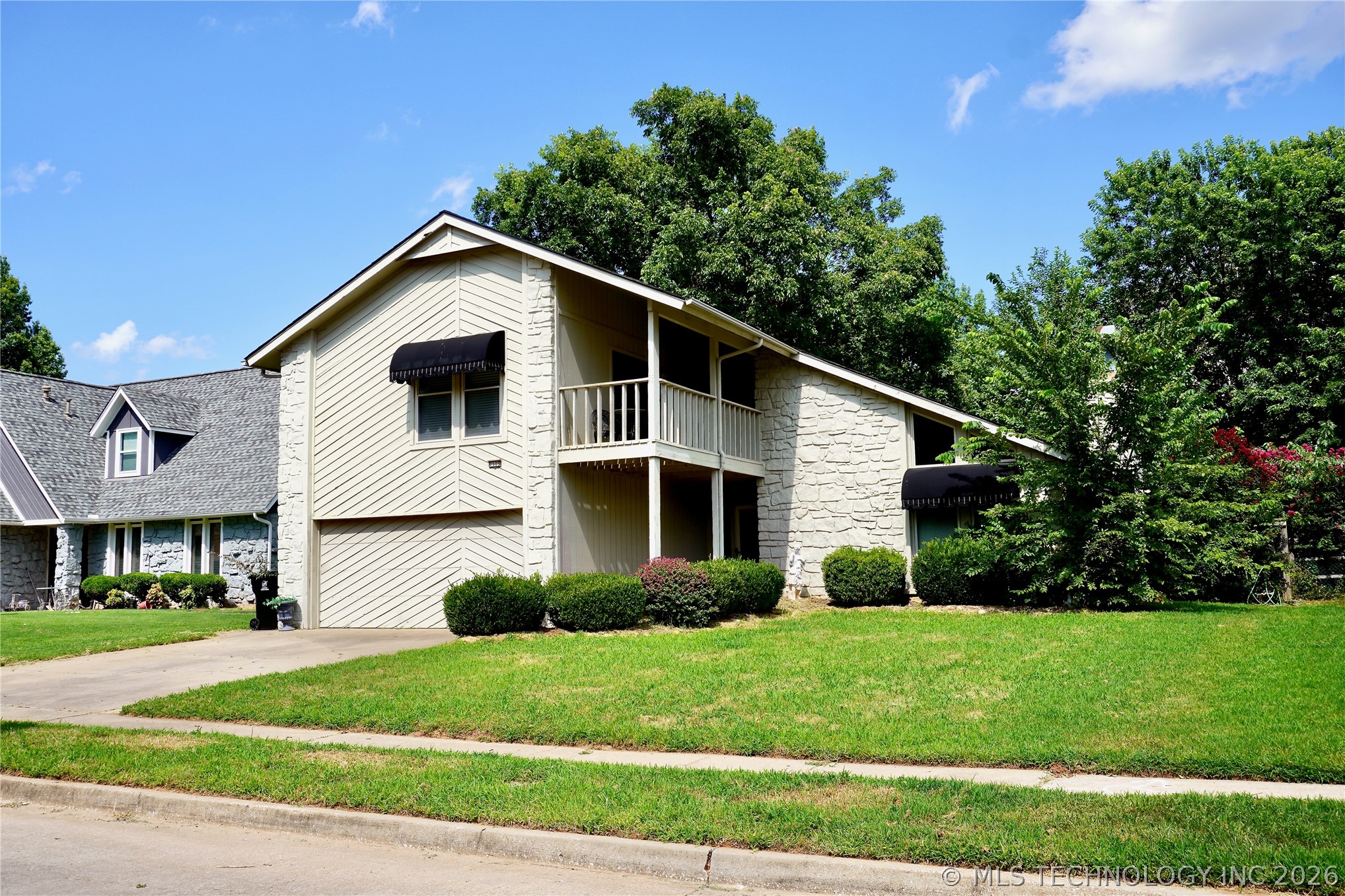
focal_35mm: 33
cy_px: 448
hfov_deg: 57.2
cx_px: 672
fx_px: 1233
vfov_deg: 40.0
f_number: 9.5
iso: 100
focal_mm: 22
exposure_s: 1/125
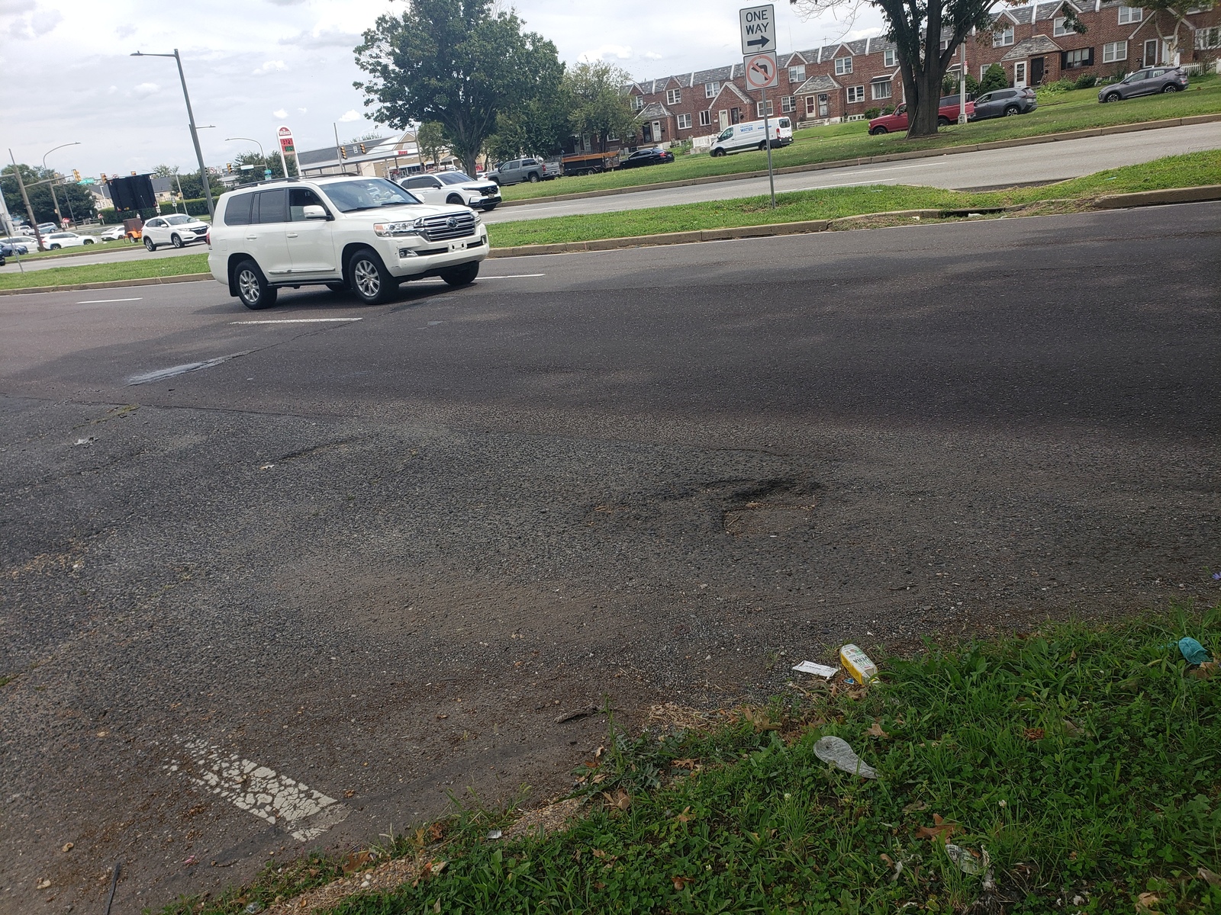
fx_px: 917
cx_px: 610
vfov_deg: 53.1
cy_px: 458
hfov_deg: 67.3
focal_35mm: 26
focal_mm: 4.3
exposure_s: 1/894
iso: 50
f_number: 2.4
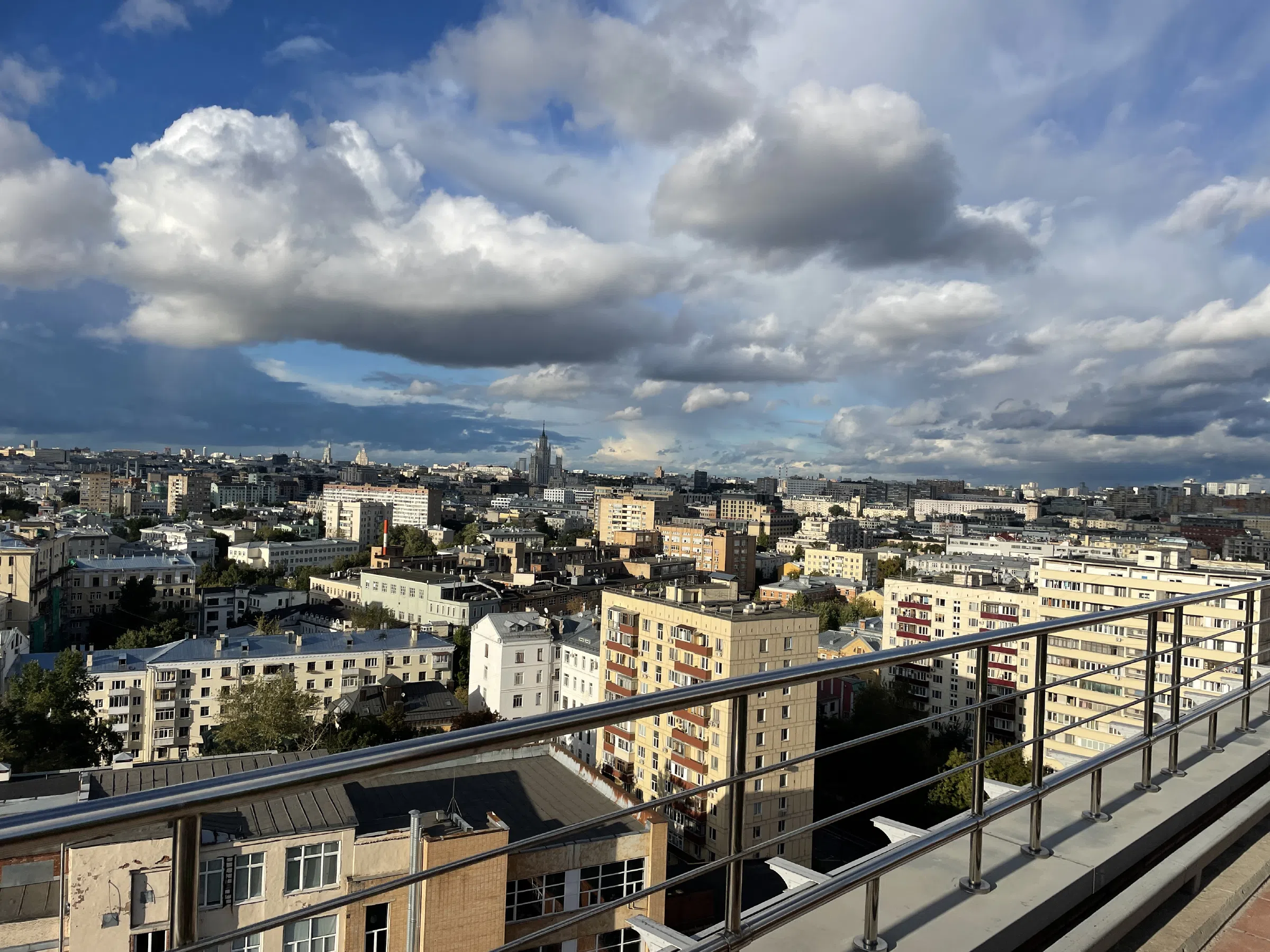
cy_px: 476
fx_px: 954
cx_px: 635
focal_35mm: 26
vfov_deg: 53.1
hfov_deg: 67.3
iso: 32
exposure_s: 1/4651
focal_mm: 4.2
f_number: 1.6
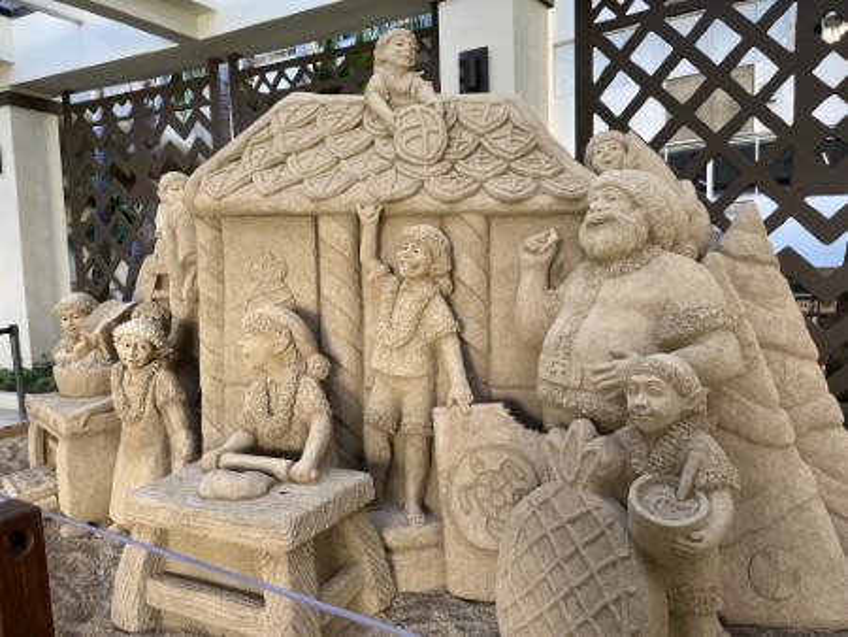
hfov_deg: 67.3
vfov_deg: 53.1
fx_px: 637
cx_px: 424
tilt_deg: -3.8
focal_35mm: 26
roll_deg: +0.6
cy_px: 318
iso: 125
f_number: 1.6
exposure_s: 1/105
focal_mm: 5.1
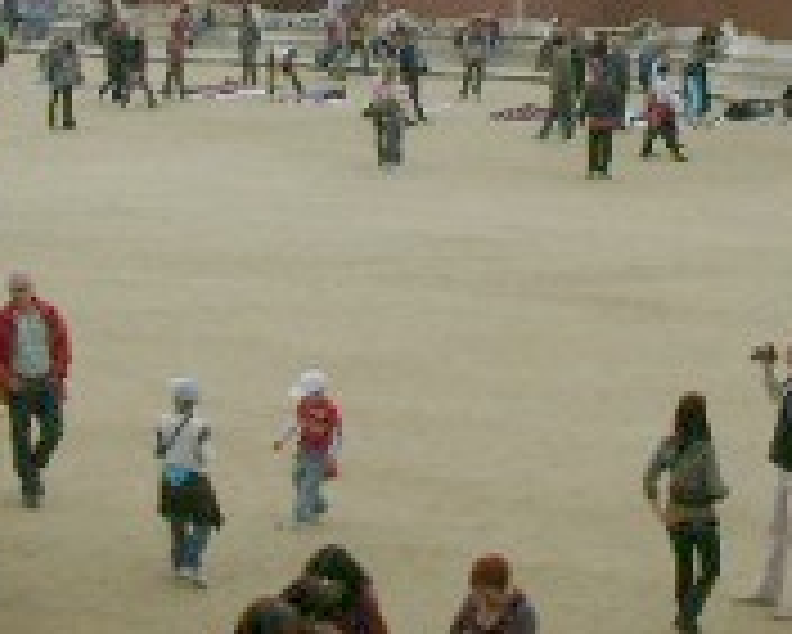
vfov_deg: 15.8
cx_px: 342
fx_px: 2181
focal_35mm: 93
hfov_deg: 20.6
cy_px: -162
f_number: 8.5
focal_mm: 5.8
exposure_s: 1/206
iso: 50
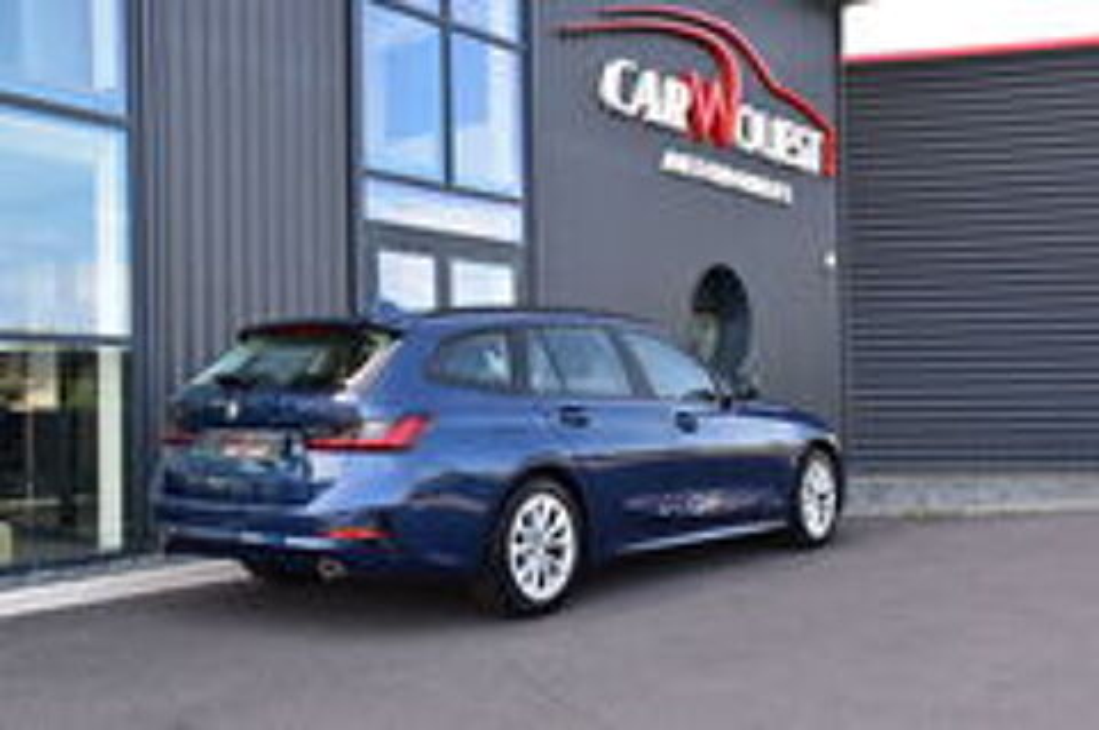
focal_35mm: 39
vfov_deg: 34.1
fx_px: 1189
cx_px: 550
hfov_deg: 49.6
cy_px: 365
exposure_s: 1/100
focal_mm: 26
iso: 400
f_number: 9
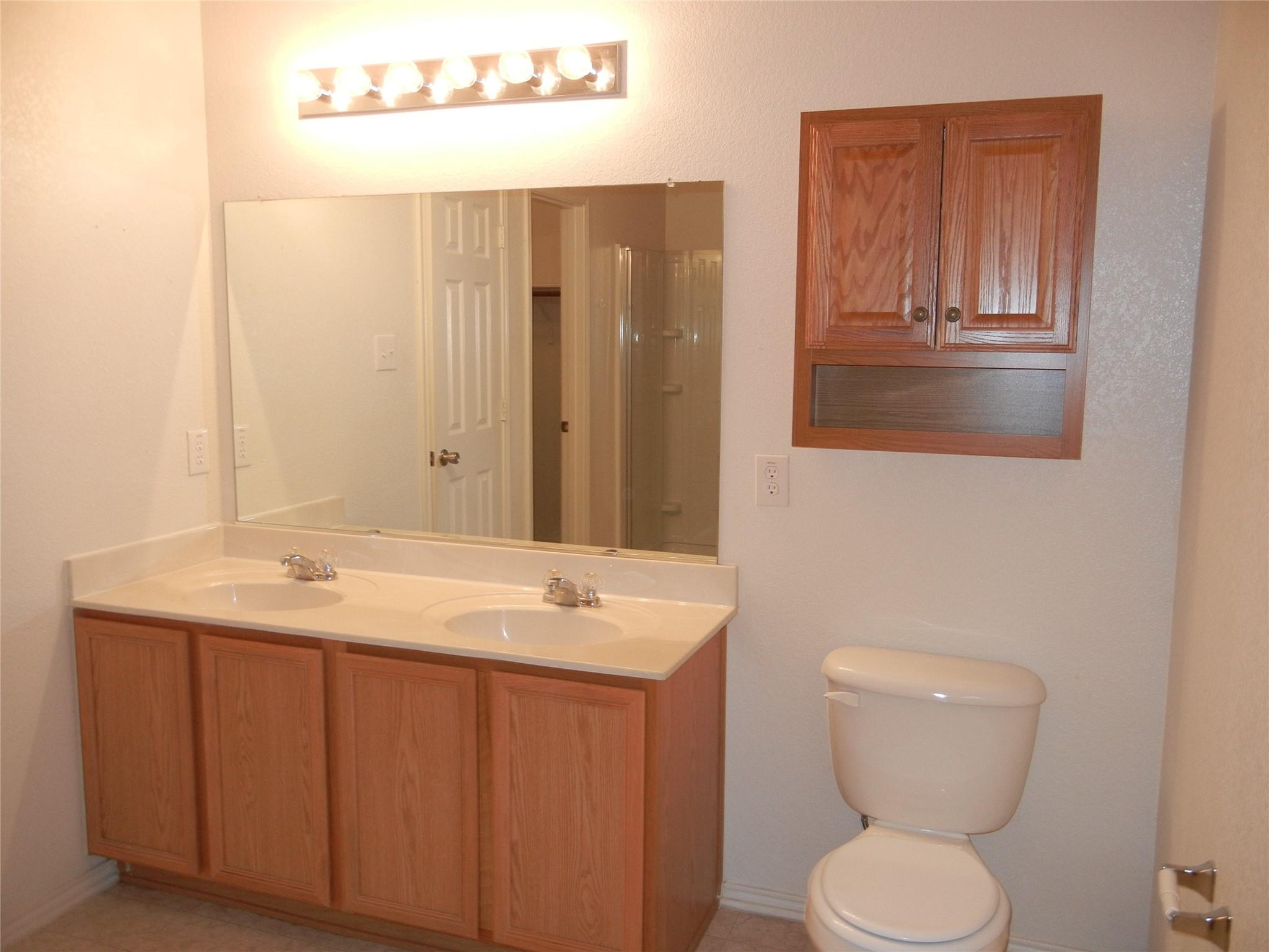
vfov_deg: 46.8
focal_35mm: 30
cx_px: 634
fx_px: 1100
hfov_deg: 60.0
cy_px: 476
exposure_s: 1/30
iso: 200
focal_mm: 5.4
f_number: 3.5
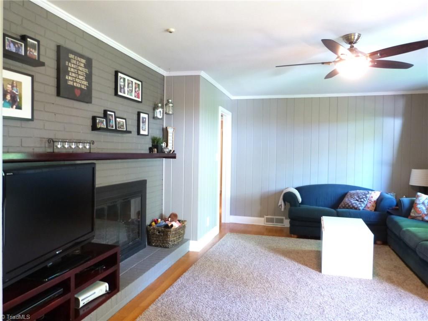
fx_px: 309
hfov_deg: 69.4
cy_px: 160
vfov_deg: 54.9
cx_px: 214
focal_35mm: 25
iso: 400
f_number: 2.8
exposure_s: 1/4
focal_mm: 4.5
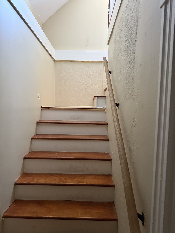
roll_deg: +0.0
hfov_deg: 56.8
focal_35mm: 24
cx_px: 88
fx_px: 162
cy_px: 116
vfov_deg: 71.6
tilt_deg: +1.7
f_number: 1.78
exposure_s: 1/52
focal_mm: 6.76
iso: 800
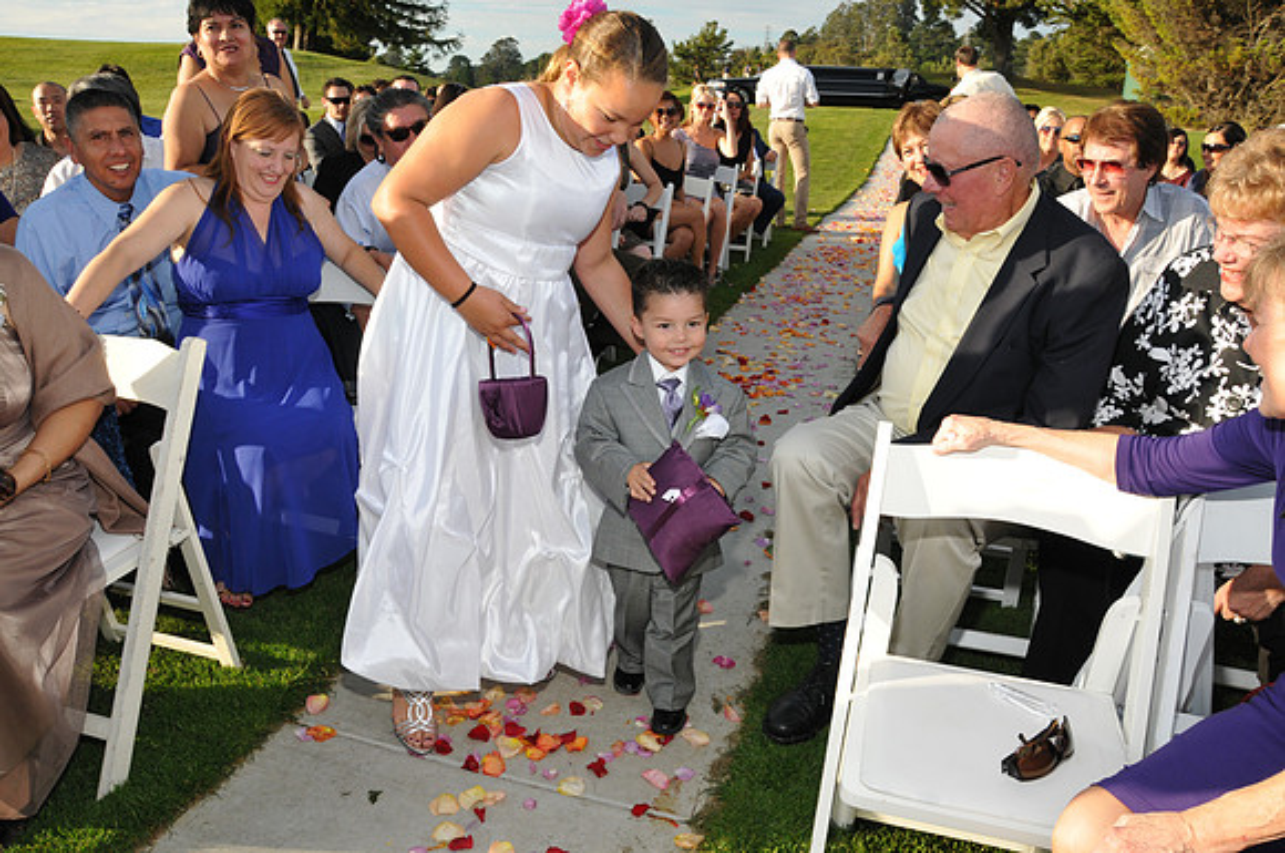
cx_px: 642
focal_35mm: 27
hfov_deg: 67.5
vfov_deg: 47.8
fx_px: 962
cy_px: 426
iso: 400
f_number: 10
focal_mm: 18
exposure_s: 1/250
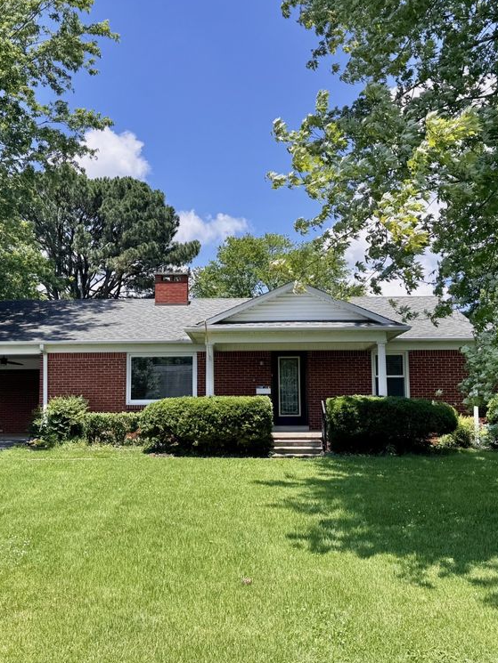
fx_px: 633
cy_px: 332
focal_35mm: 33
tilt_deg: +6.1
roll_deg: -1.4
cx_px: 255
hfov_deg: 43.0
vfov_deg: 55.3
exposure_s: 1/2415
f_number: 1.78
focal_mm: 6.76
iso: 80
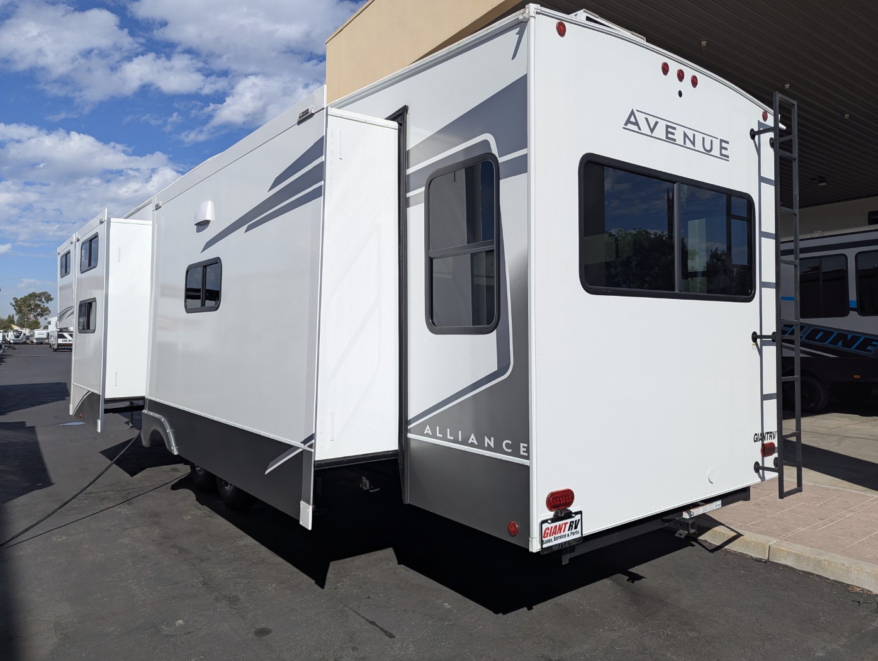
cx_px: 439
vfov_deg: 56.9
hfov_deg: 71.5
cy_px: 330
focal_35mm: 24
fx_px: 610
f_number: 1.85
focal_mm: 6.81
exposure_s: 1/4926
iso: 70
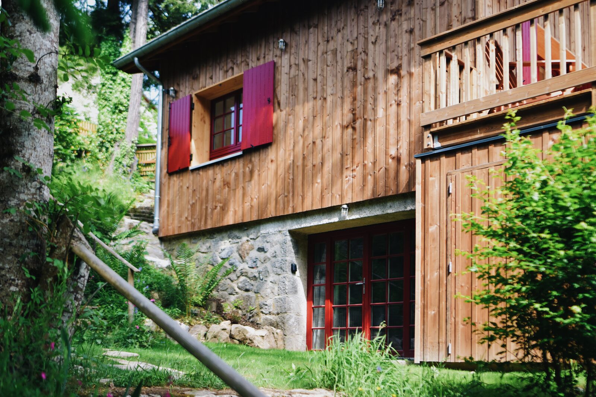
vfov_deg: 36.9
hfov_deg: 53.1
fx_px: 596
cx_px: 298
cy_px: 198
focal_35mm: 36
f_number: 1.7
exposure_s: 1/4000
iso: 450
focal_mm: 24
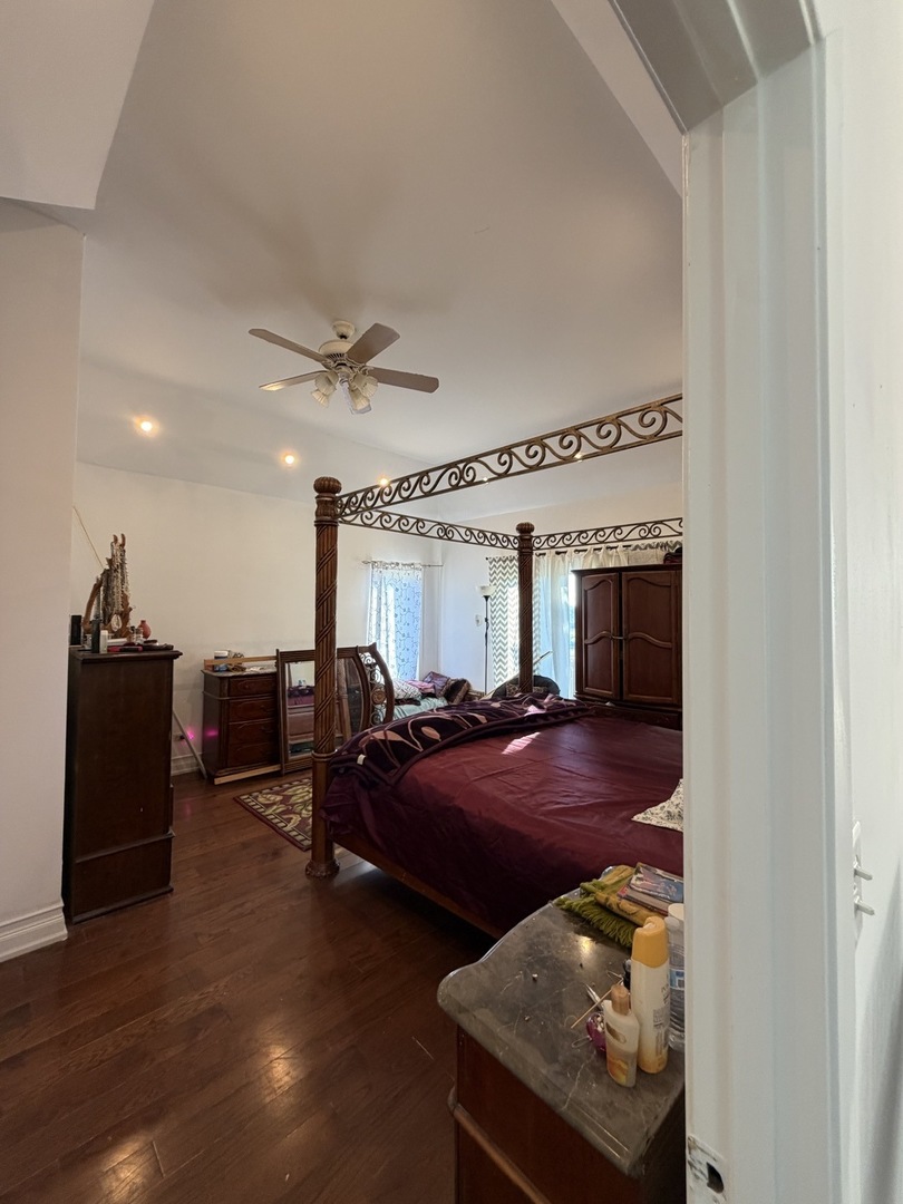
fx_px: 487
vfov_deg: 102.1
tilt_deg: +3.5
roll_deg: -1.9
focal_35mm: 14
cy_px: 602
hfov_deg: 85.7
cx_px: 452
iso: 200
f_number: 2.2
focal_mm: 2.22
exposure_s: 1/60
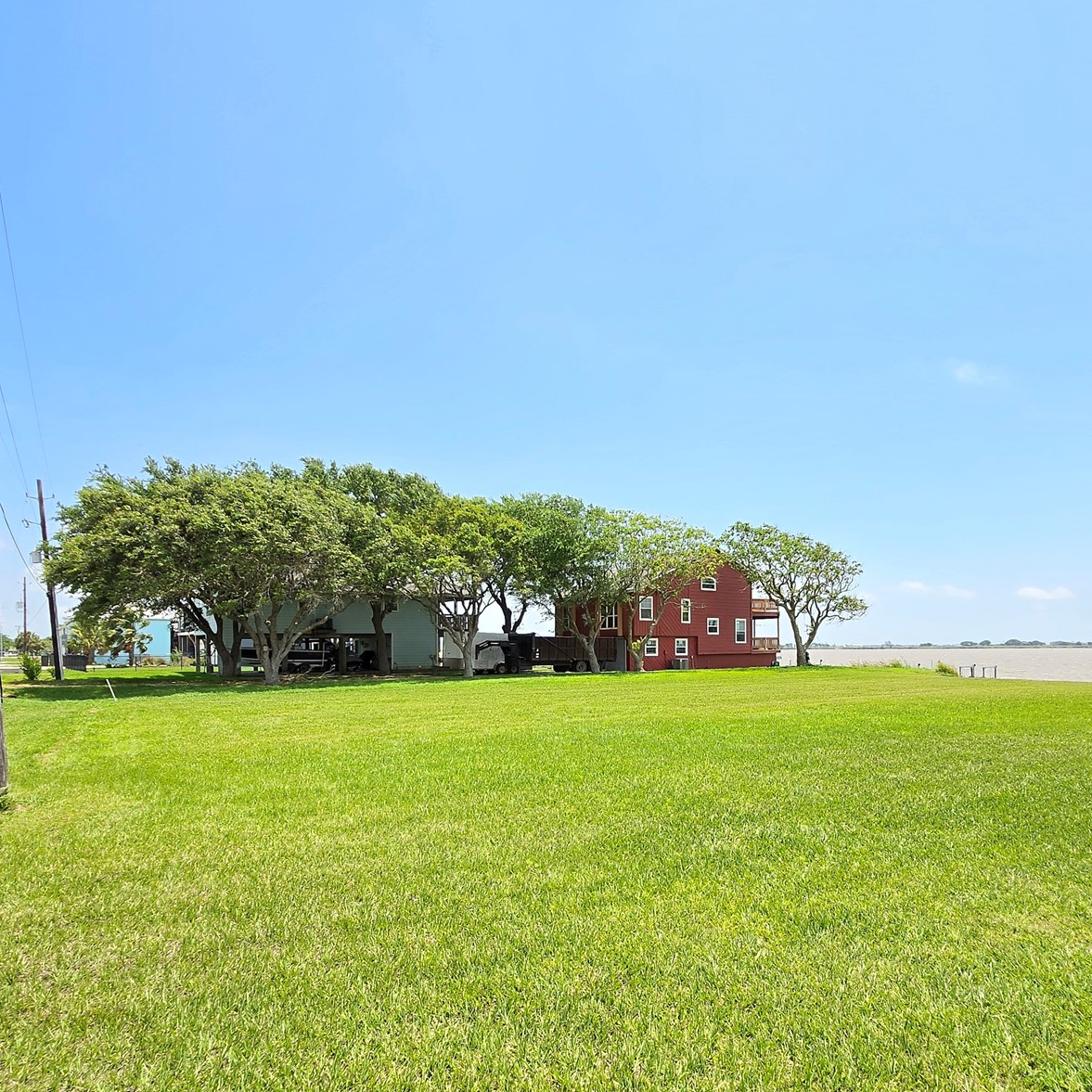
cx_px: 580
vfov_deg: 74.3
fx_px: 714
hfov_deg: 74.7
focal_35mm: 20
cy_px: 637
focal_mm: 1.7
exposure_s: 1/767
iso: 25
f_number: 2.2
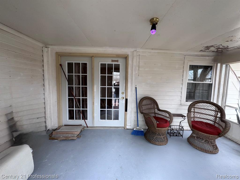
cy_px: 90
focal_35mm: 14
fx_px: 97
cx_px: 120
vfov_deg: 85.7
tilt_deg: -5.4
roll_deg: -1.4
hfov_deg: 102.1
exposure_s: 1/99
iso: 64
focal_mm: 2.22
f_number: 2.2
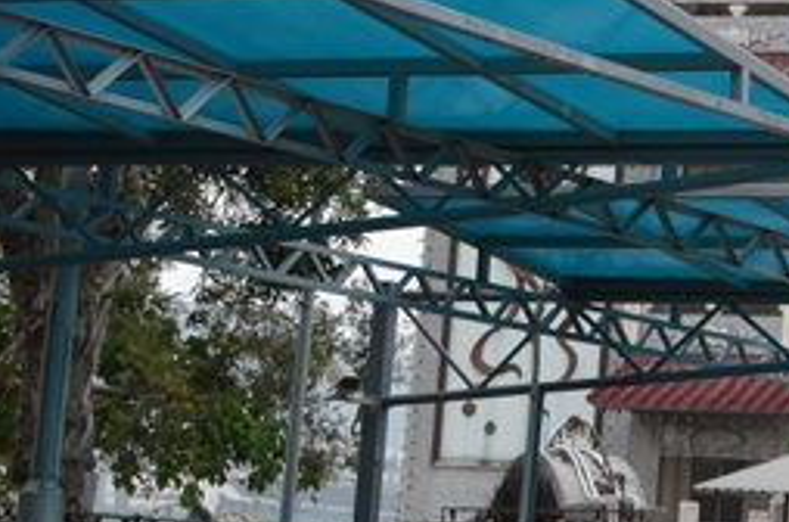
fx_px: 3695
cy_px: 75
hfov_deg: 11.1
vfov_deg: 8.1
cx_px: 1578
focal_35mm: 169
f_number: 8
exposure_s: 1/250
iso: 200
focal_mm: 28
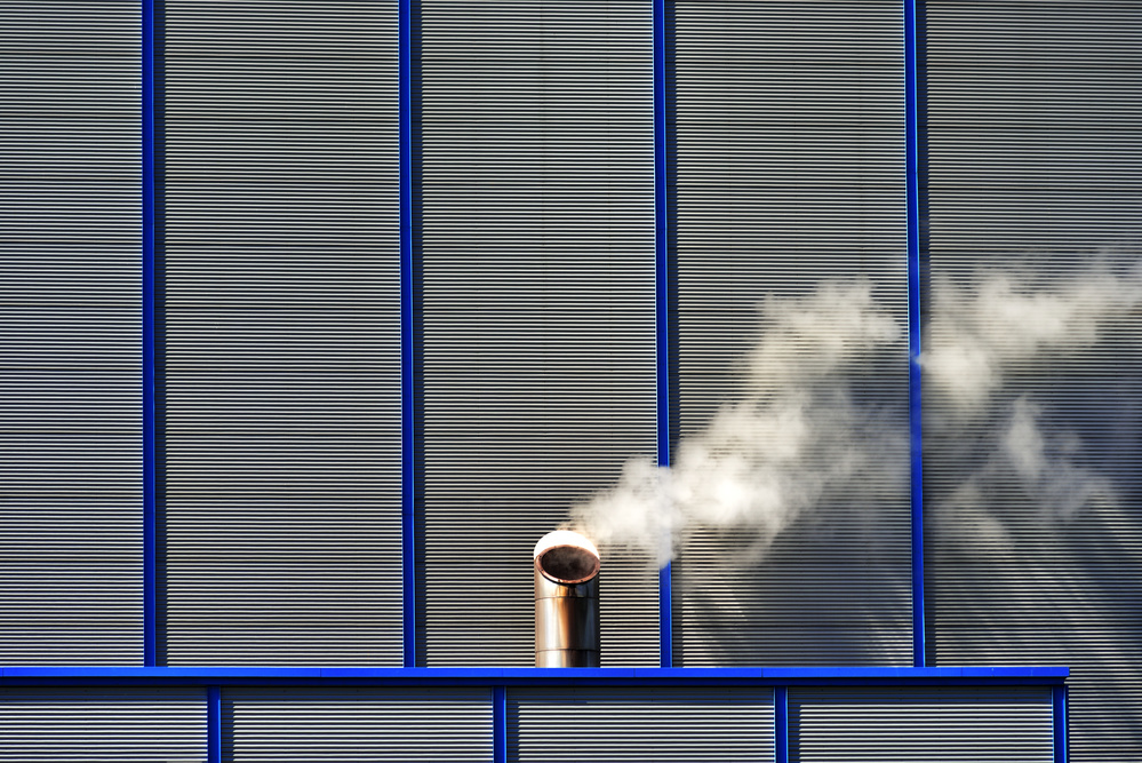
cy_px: 382
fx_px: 5712
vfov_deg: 7.6
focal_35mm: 180
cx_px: 571
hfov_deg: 11.4
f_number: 8
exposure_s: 1/200
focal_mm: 180
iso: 180
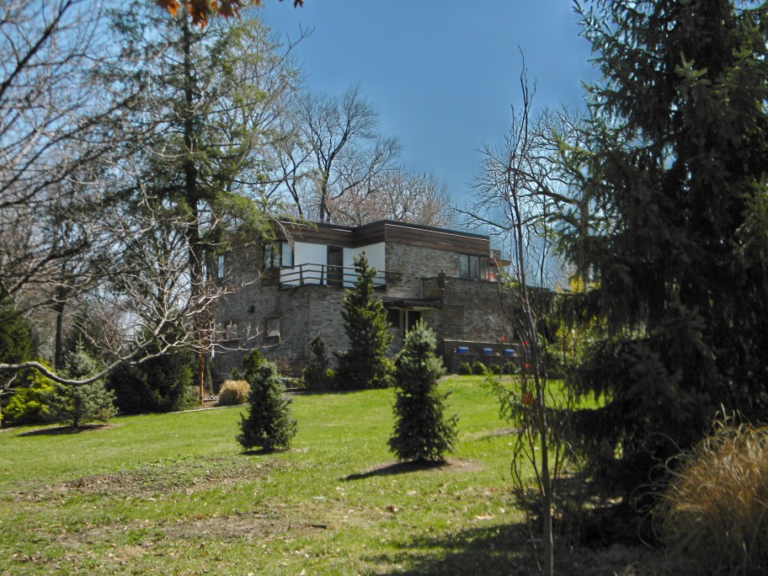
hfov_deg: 45.8
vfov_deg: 35.1
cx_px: 384
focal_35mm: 41
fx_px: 910
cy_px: 288
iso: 80
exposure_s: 1/986
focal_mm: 7.3
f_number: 3.8
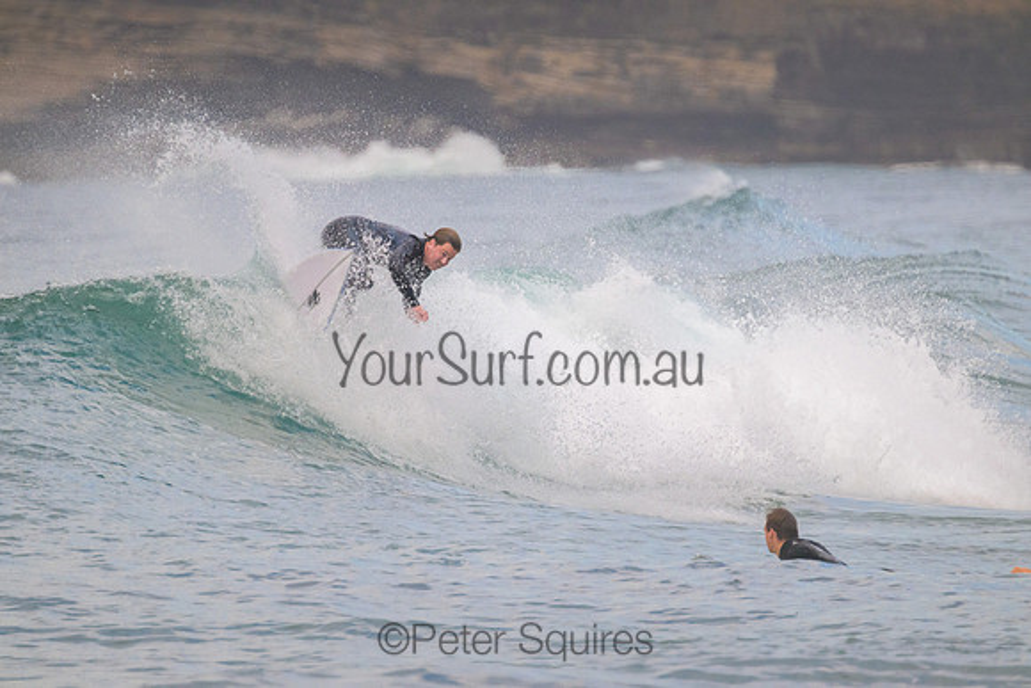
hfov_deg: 2.6
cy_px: 344
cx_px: 516
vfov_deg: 1.7
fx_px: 22915
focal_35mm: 800
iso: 2000
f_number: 11
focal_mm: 800
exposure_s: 1/640
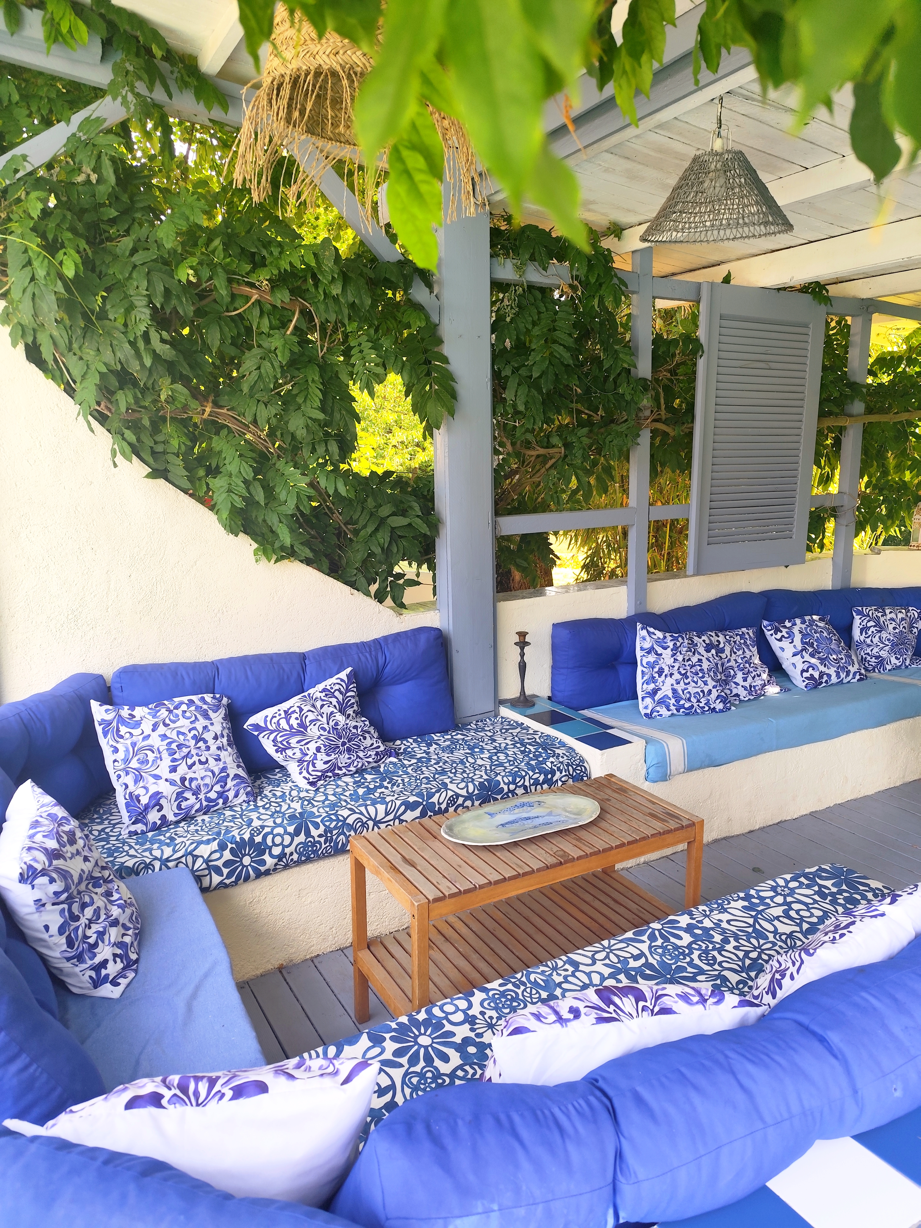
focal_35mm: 23
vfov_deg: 73.9
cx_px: 460
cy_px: 614
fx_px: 816
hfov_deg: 58.9
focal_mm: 6.19
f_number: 1.65
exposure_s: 1/100
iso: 80
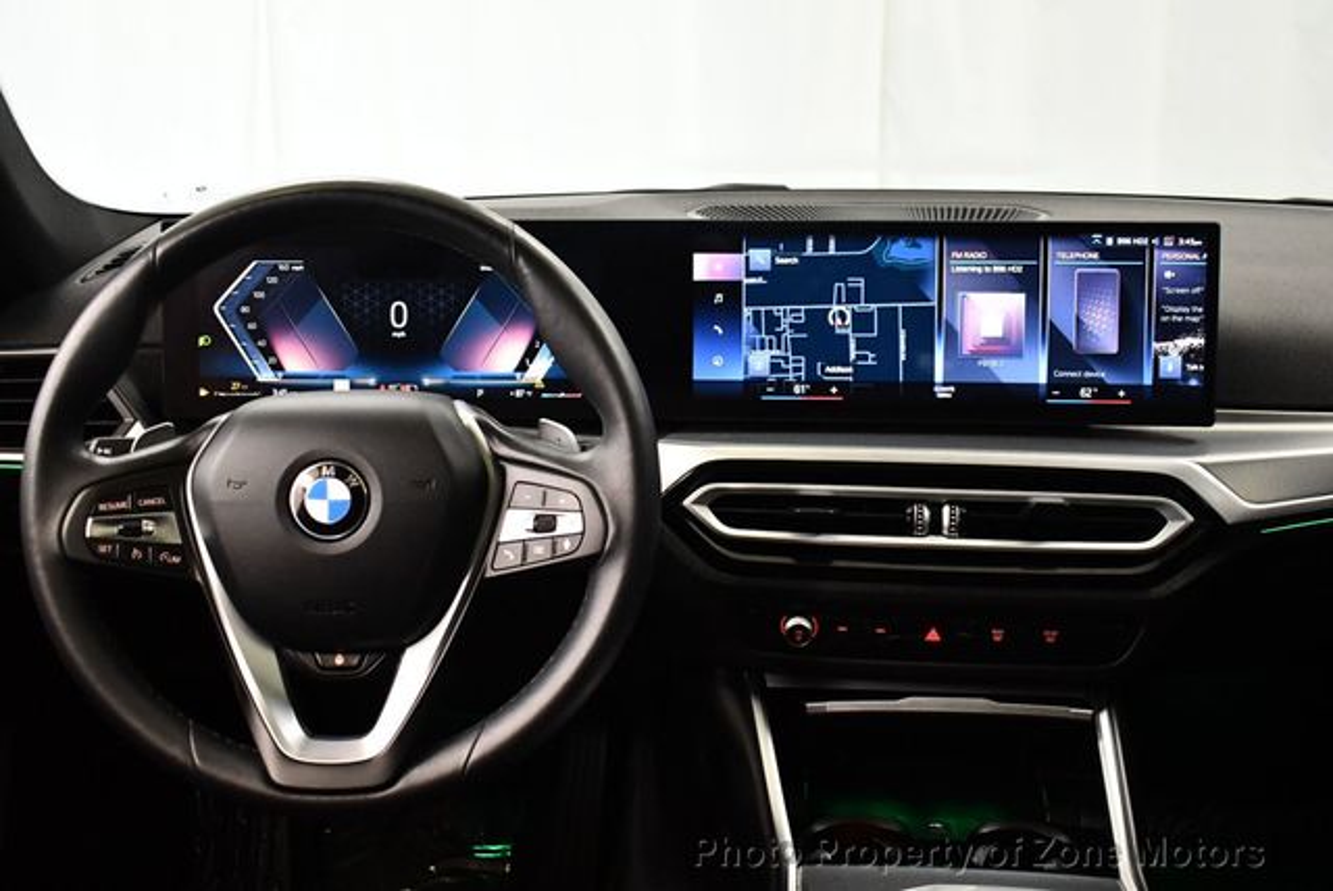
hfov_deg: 53.1
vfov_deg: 36.9
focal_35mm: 36
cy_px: 446
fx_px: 1334
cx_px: 666
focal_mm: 18
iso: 3200
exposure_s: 1/100
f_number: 3.5
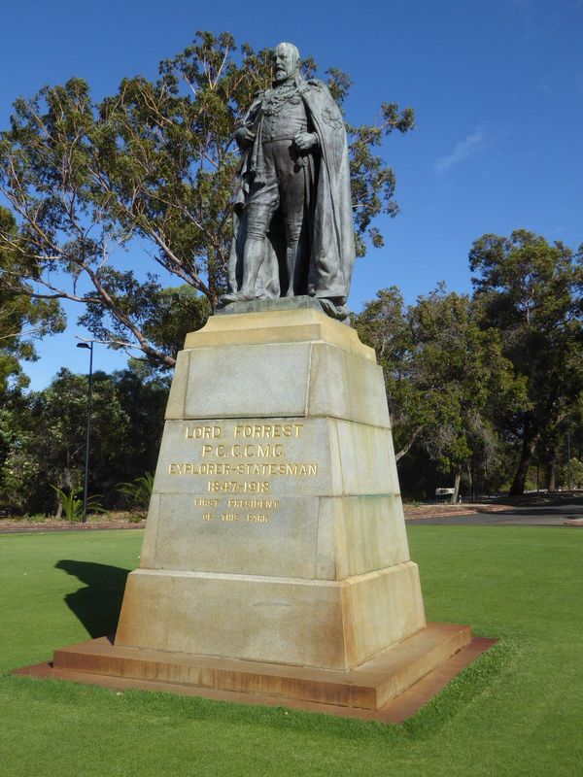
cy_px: 388
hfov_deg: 38.7
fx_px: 831
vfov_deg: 50.1
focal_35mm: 37
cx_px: 292
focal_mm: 6.7
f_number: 3.7
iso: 80
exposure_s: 1/800
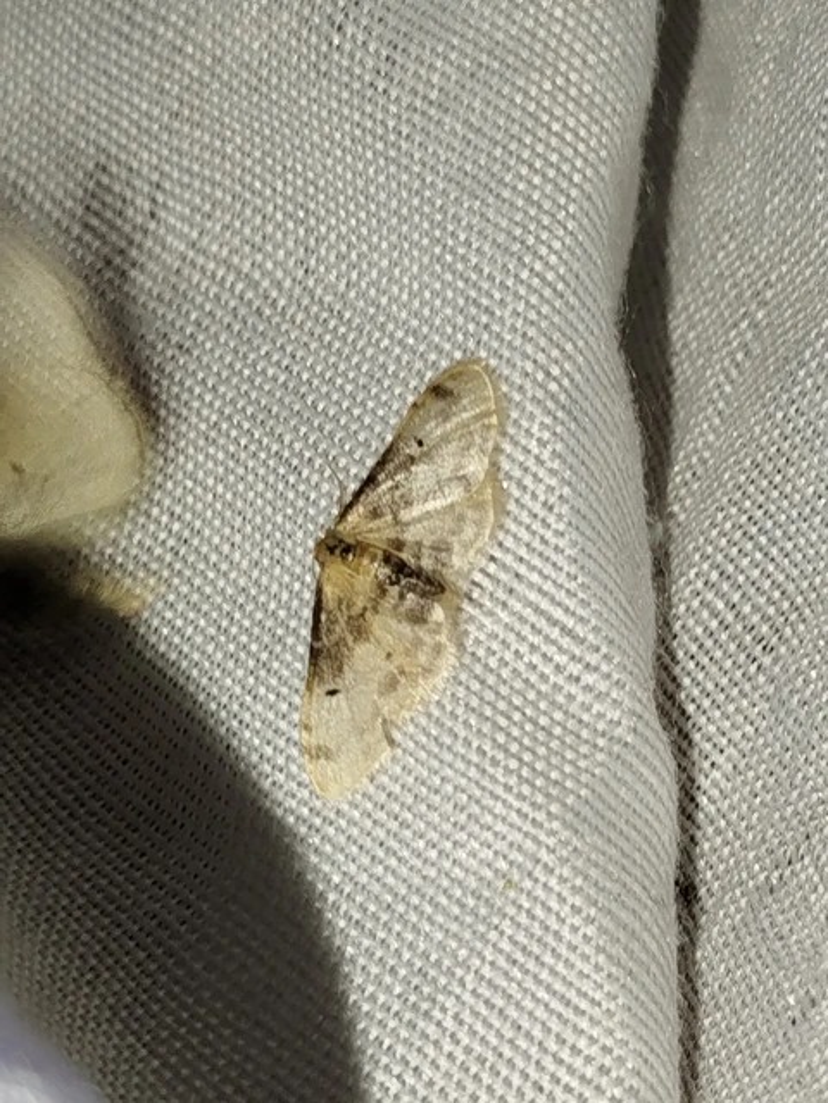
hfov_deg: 17.6
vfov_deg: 23.3
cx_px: 414
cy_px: 552
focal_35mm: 84
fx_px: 2679
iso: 64
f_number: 1.7
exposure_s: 1/50
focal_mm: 5.31
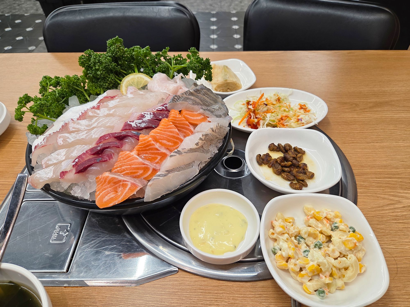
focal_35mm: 23
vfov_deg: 58.9
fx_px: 272
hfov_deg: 73.9
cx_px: 205
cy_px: 154
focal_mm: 5.4
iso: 100
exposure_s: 1/120
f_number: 1.8
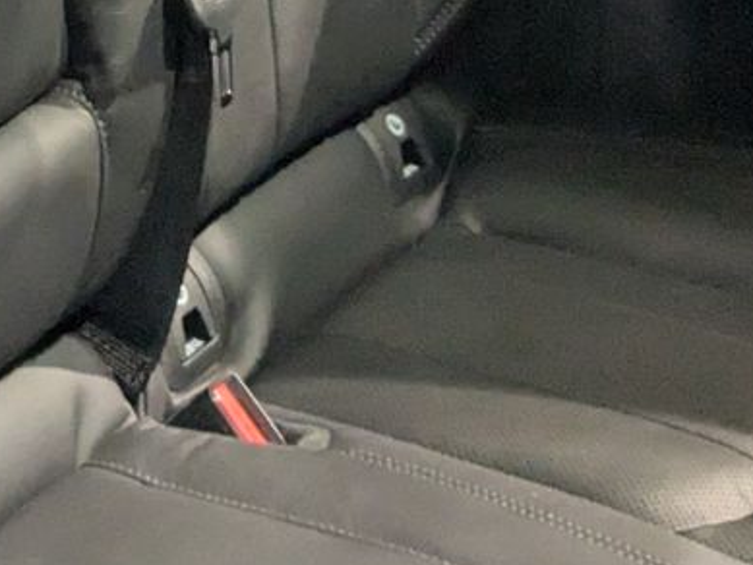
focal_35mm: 111
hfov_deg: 16.9
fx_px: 2415
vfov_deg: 12.2
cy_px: -453
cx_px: -178
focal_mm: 4.38
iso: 772
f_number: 1.73
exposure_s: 1/120
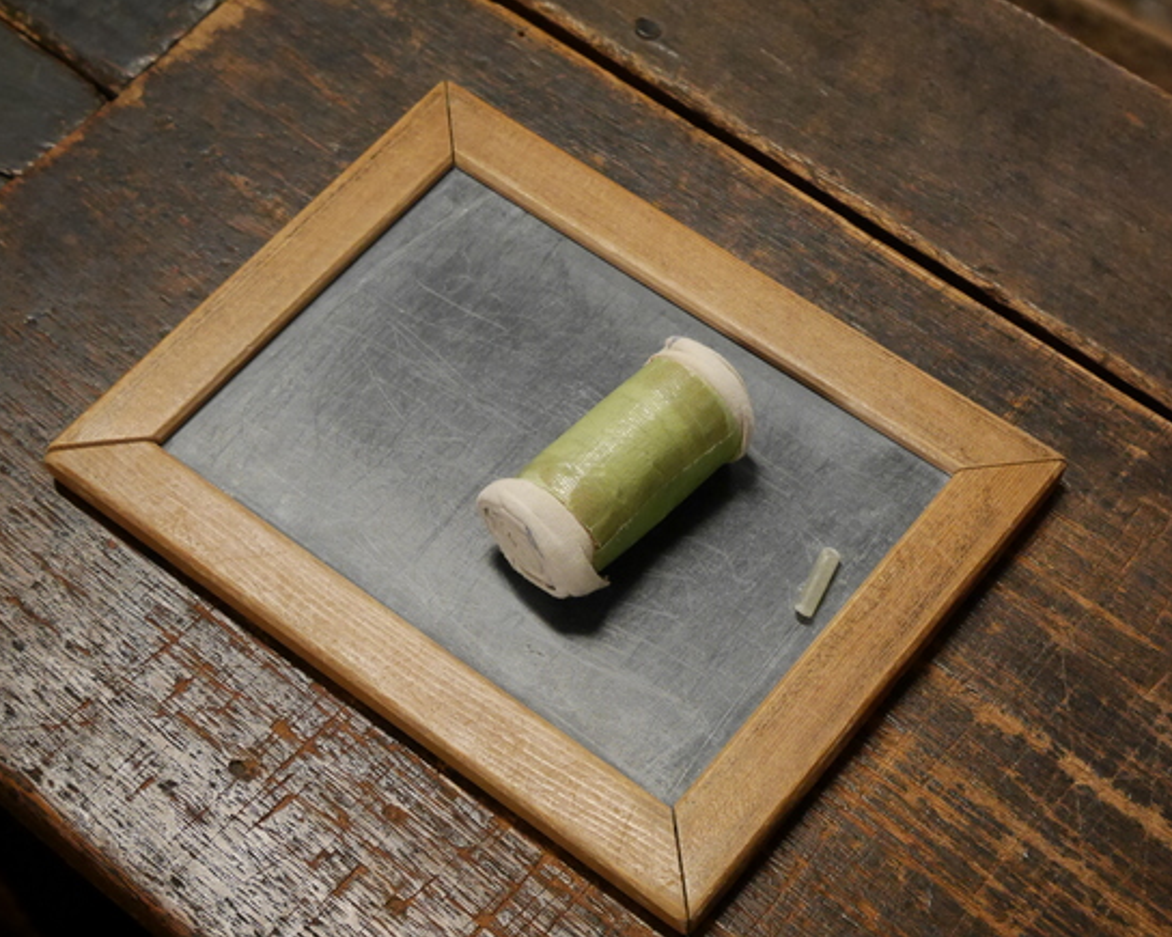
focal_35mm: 69
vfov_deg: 22.2
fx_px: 2393
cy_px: 475
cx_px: 618
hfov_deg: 27.5
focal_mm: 32
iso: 3200
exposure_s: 1/40
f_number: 5.6
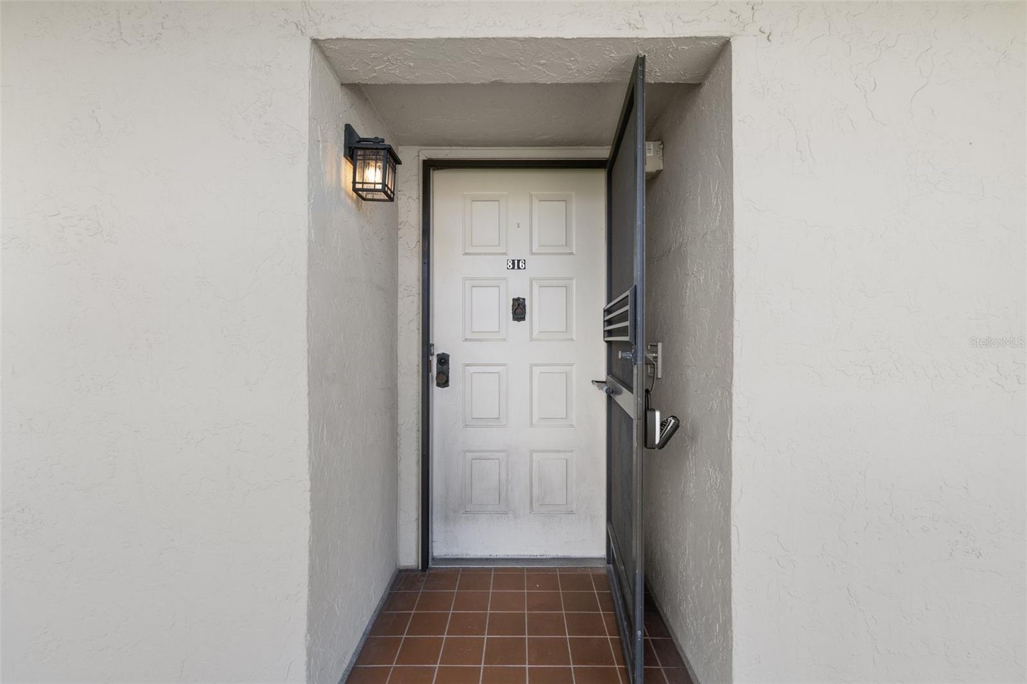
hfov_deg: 96.7
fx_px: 456
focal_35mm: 16
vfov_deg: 73.7
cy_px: 342
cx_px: 514
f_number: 8
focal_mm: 16
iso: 320
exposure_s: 1/125
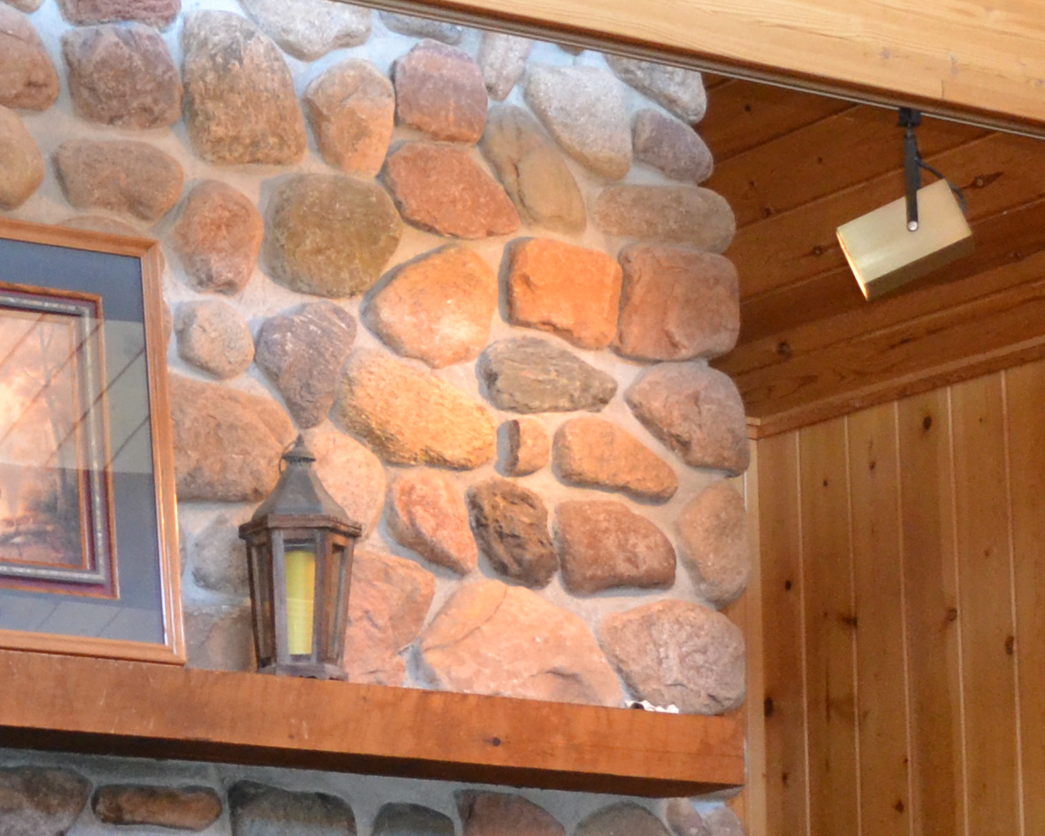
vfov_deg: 16.1
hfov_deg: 19.0
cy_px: 625
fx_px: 2938
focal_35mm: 95
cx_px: -215
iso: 1600
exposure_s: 1/60
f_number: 3.5
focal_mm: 18
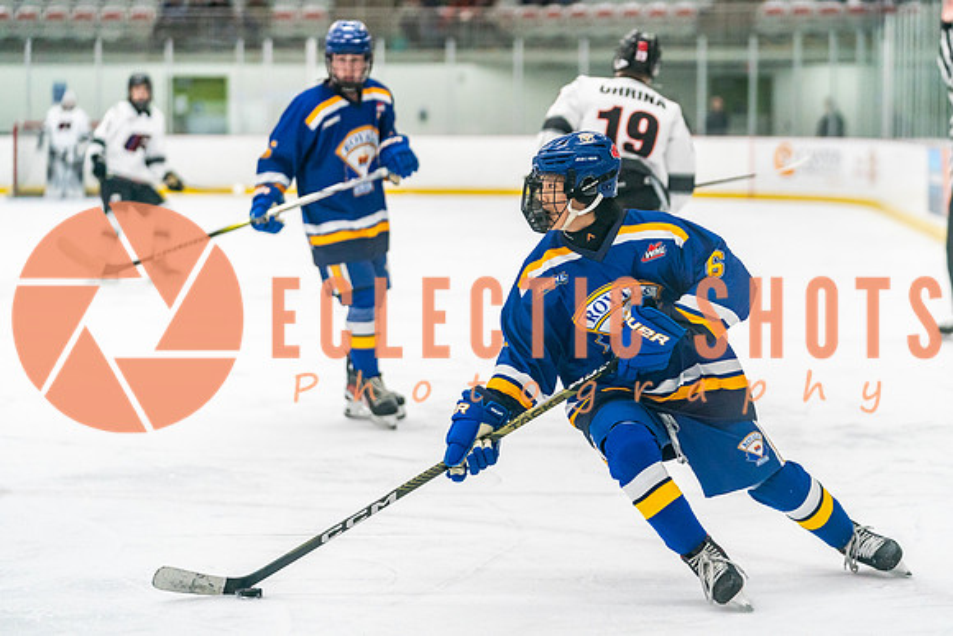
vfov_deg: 11.0
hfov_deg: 16.4
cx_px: 534
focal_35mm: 125
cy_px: 285
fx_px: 3301
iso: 3200
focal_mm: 109
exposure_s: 1/1250
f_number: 2.8
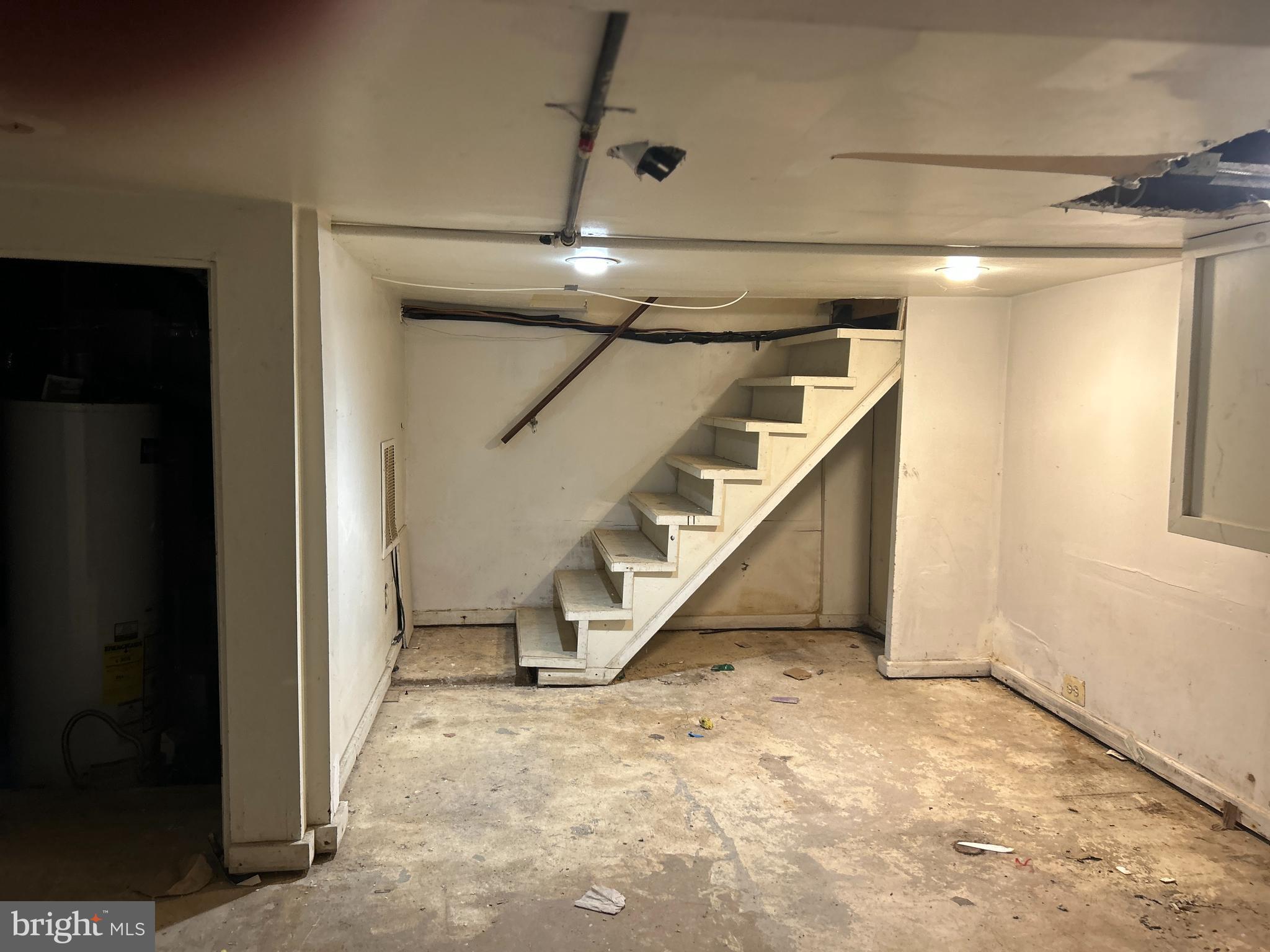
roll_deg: +1.3
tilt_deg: -5.7
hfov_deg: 67.3
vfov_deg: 53.1
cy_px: 476
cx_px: 635
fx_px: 954
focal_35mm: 26
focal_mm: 5.7
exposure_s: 1/60
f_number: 1.5
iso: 125
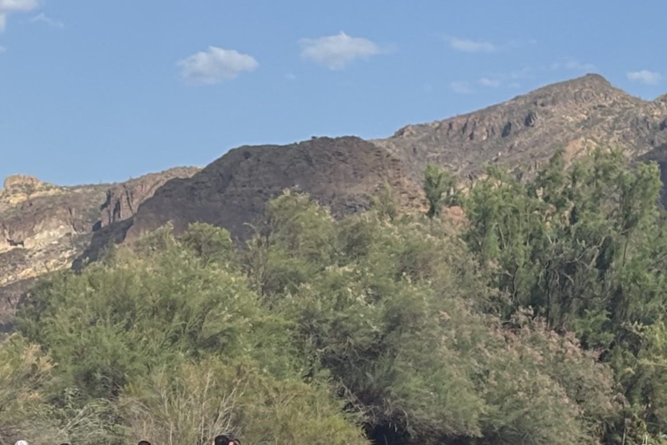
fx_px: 3482
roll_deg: +0.0
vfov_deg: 7.3
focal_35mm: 188
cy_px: 461
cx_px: 216
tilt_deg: +3.6
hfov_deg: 10.9
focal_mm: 5.96
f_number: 1.6
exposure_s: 1/2933
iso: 32
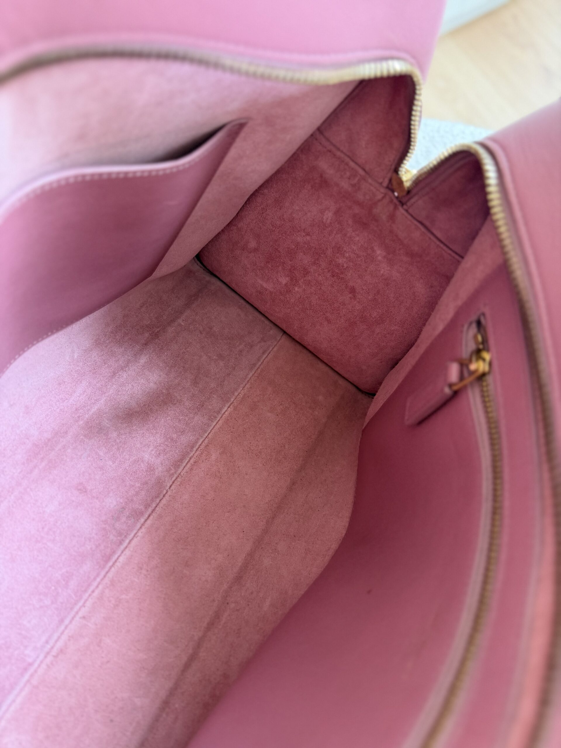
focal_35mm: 24
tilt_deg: -74.7
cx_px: 280
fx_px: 519
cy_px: 374
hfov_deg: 56.8
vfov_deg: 71.6
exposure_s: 1/60
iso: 400
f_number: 1.78
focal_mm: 6.76
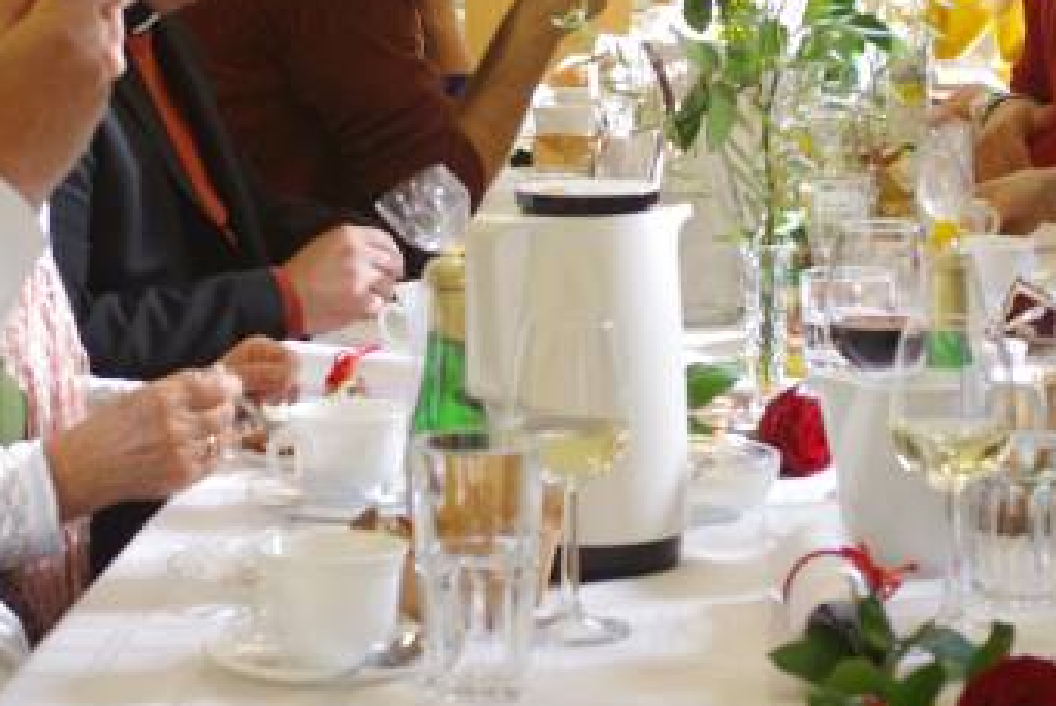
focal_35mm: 111
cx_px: 624
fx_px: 3259
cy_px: -53
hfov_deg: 18.4
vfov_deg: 12.2
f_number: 5.6
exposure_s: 1/60
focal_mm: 28
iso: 800
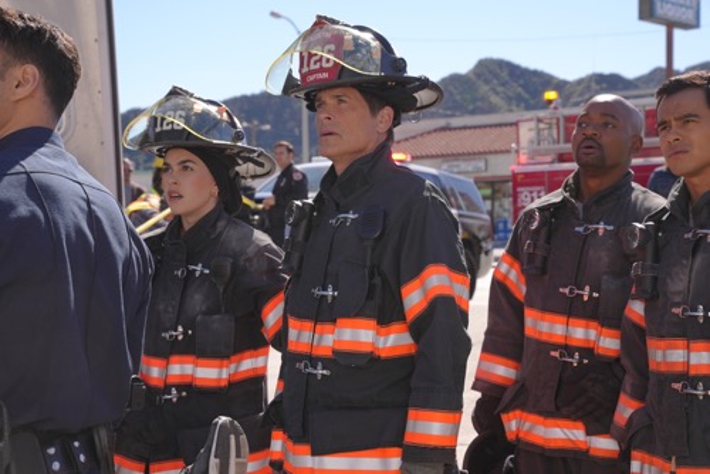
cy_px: 237
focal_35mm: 67
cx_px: 355
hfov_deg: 30.1
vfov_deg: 20.3
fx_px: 1322
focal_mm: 67
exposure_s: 1/800
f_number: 8
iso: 640
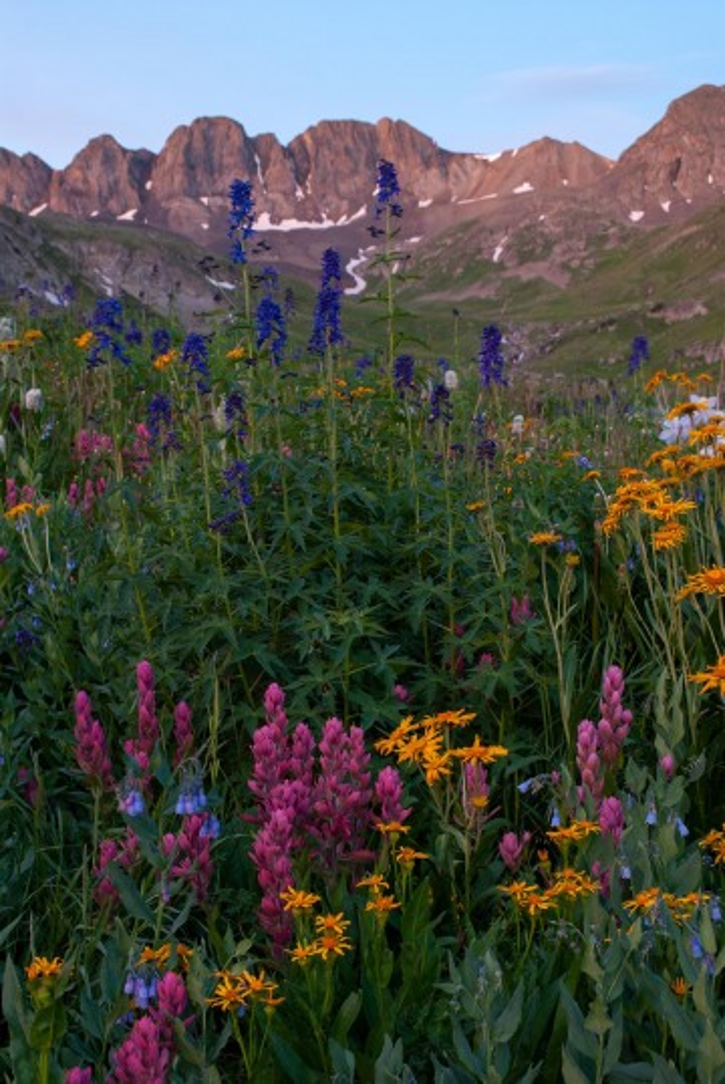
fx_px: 1446
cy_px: 542
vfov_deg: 41.1
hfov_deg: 28.1
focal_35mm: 48
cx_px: 362
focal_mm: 32
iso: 200
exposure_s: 3
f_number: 9
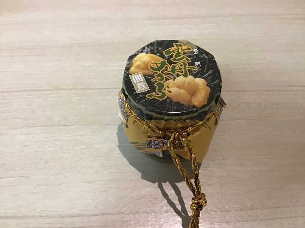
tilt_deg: -59.7
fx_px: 273
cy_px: 114
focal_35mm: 31
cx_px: 152
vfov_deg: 45.4
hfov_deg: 58.4
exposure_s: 1/33
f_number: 2.4
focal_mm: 3.3
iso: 200
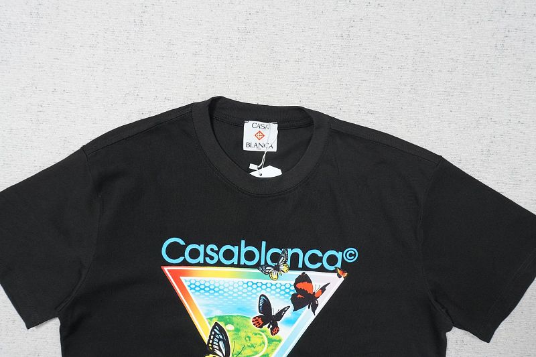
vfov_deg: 50.4
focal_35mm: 26
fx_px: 380
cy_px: 178
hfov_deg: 70.4
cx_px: 268
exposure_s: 1/100
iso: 1600
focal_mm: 17
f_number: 10
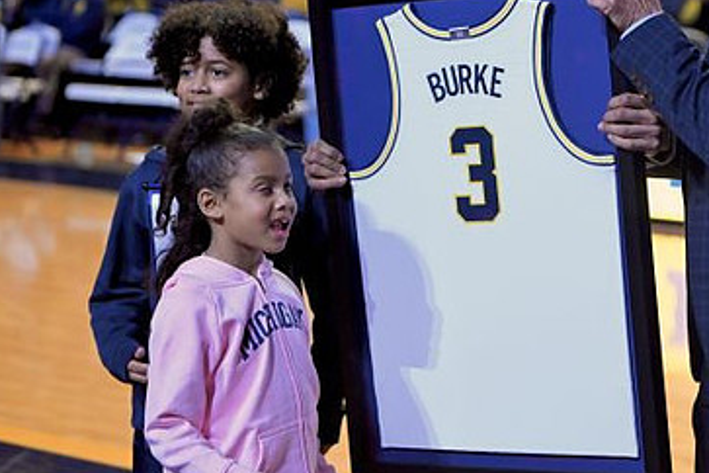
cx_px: 514
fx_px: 2206
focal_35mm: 112
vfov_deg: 12.2
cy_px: 118
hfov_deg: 18.2
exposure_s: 1/500
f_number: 2.8
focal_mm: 70
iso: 4000
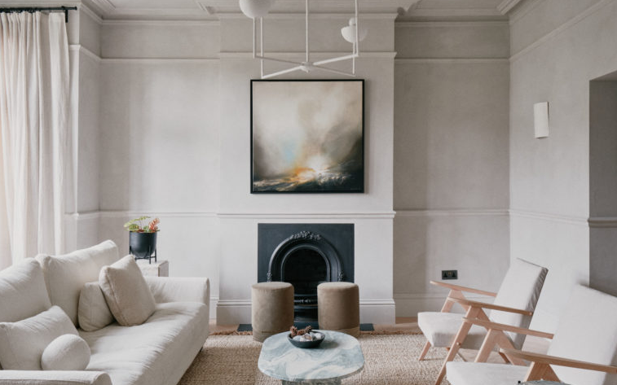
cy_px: 199
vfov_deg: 41.8
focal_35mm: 30
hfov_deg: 62.9
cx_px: 305
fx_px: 504
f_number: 11
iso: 200
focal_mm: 19.4
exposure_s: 1.3
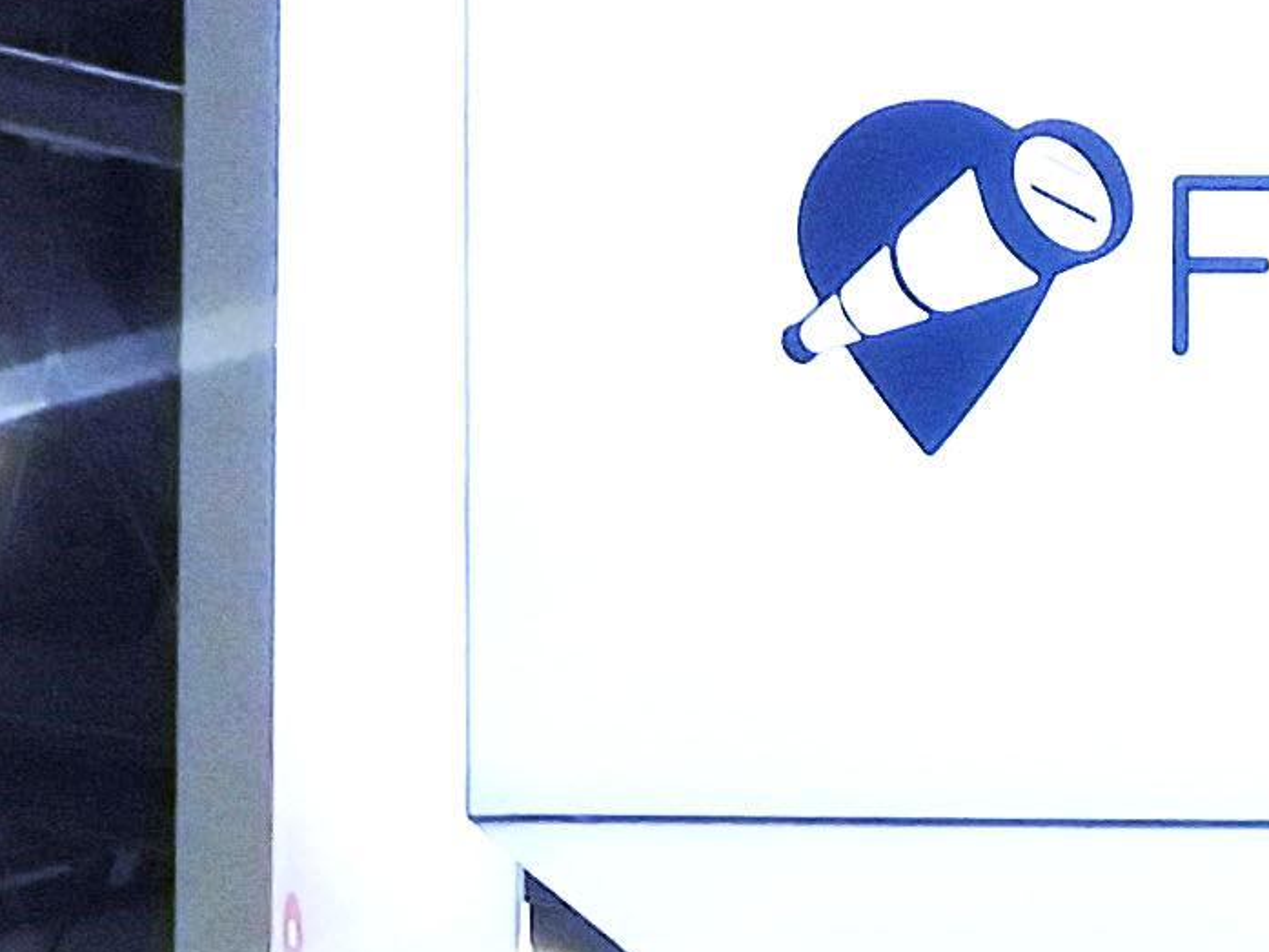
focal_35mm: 223
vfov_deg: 6.4
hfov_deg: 8.6
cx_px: 2170
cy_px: 2288
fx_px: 8176
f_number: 3.5
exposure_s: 1/30
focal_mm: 5.4
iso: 160
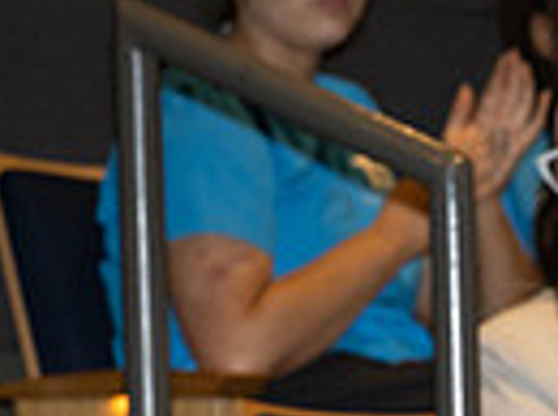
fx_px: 8302
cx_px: 1146
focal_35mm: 516
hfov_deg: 3.8
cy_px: 384
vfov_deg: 2.9
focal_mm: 120
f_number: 5.6
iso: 1000
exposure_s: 1/160
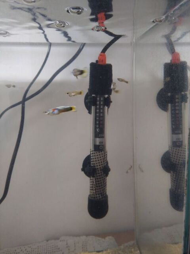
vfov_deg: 67.3
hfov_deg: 53.1
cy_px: 127
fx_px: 190
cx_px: 95
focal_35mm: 26
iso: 404
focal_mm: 4.75
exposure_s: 1/50
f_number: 1.8
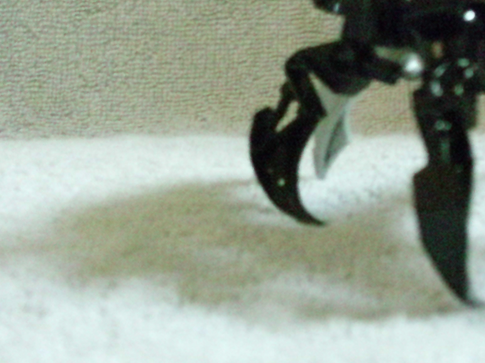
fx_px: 1205
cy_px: 36
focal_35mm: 86
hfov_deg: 22.6
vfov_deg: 16.9
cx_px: 350
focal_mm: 6.3
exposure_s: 1/14
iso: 1600
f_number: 3.1
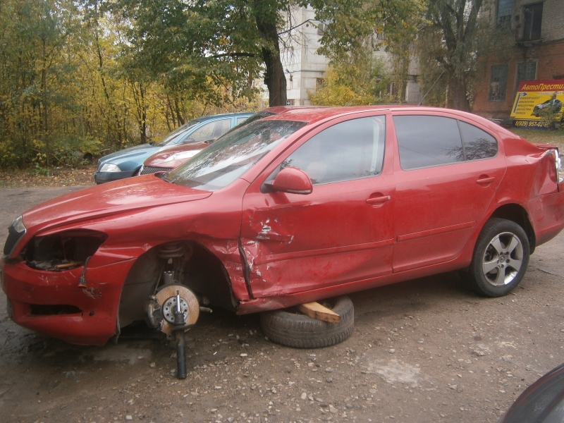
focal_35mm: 31
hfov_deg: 58.4
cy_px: 212
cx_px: 282
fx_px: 505
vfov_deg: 45.4
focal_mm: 5.5
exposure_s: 1/125
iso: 80
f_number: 2.9
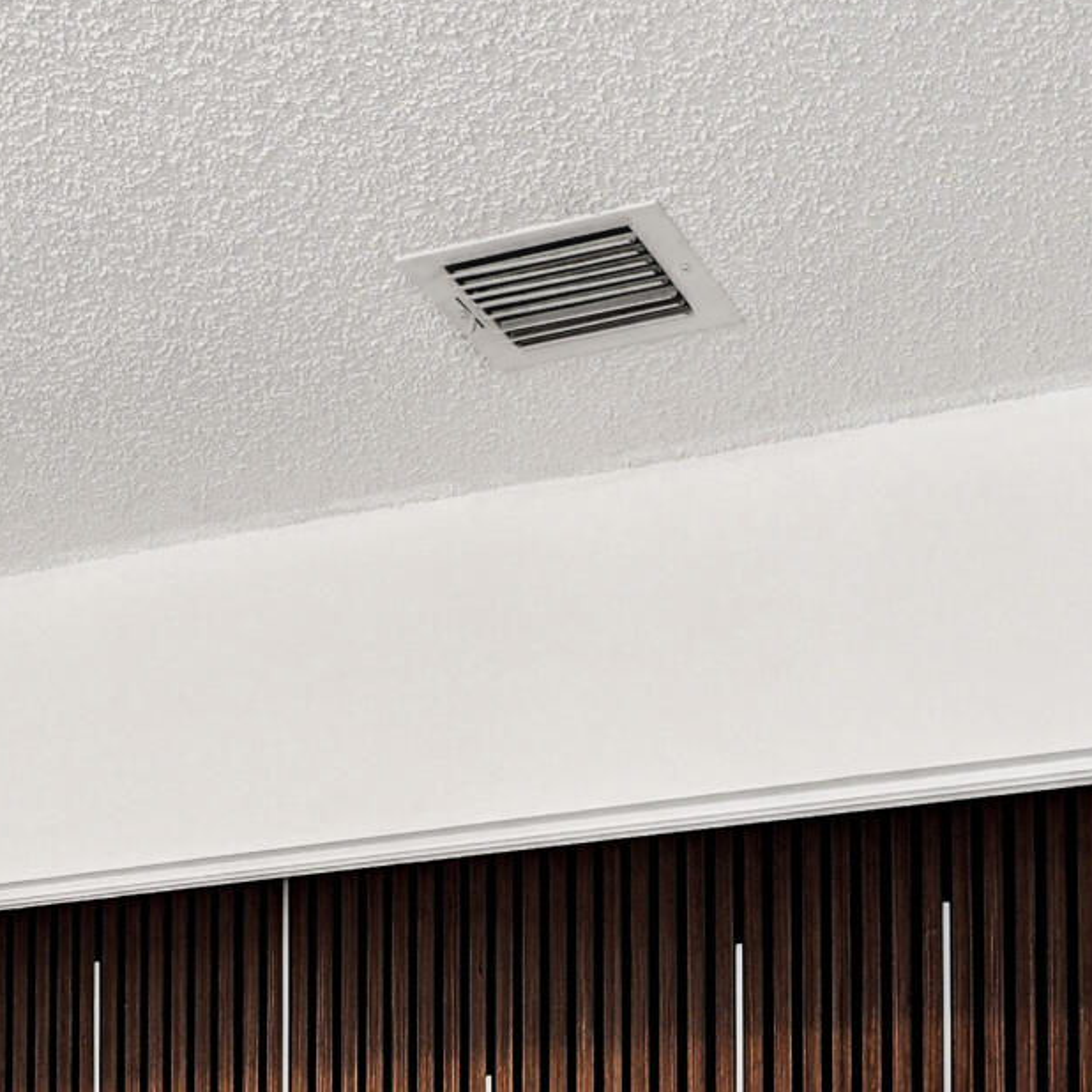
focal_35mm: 66
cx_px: 256
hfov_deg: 25.7
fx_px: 2356
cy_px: 1487
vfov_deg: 22.7
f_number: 4
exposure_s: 1/200
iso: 640
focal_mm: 16
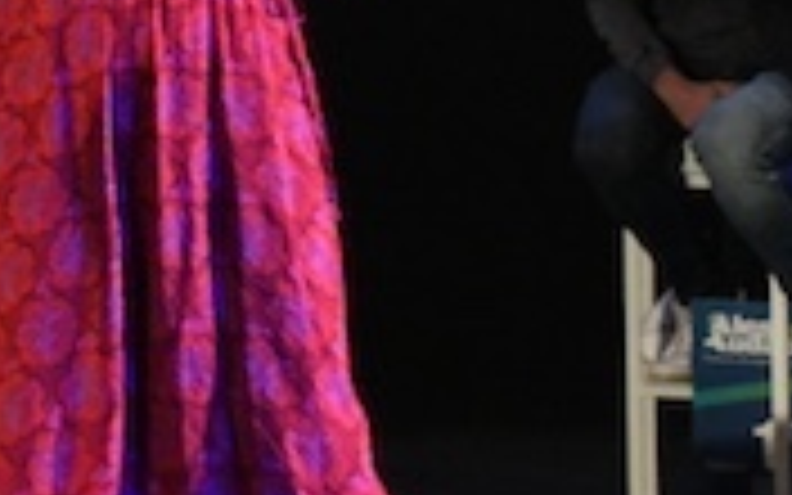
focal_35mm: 231
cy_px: -236
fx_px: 4986
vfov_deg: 5.6
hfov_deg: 8.5
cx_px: -909
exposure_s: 1/50
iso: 10000
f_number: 9
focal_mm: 50
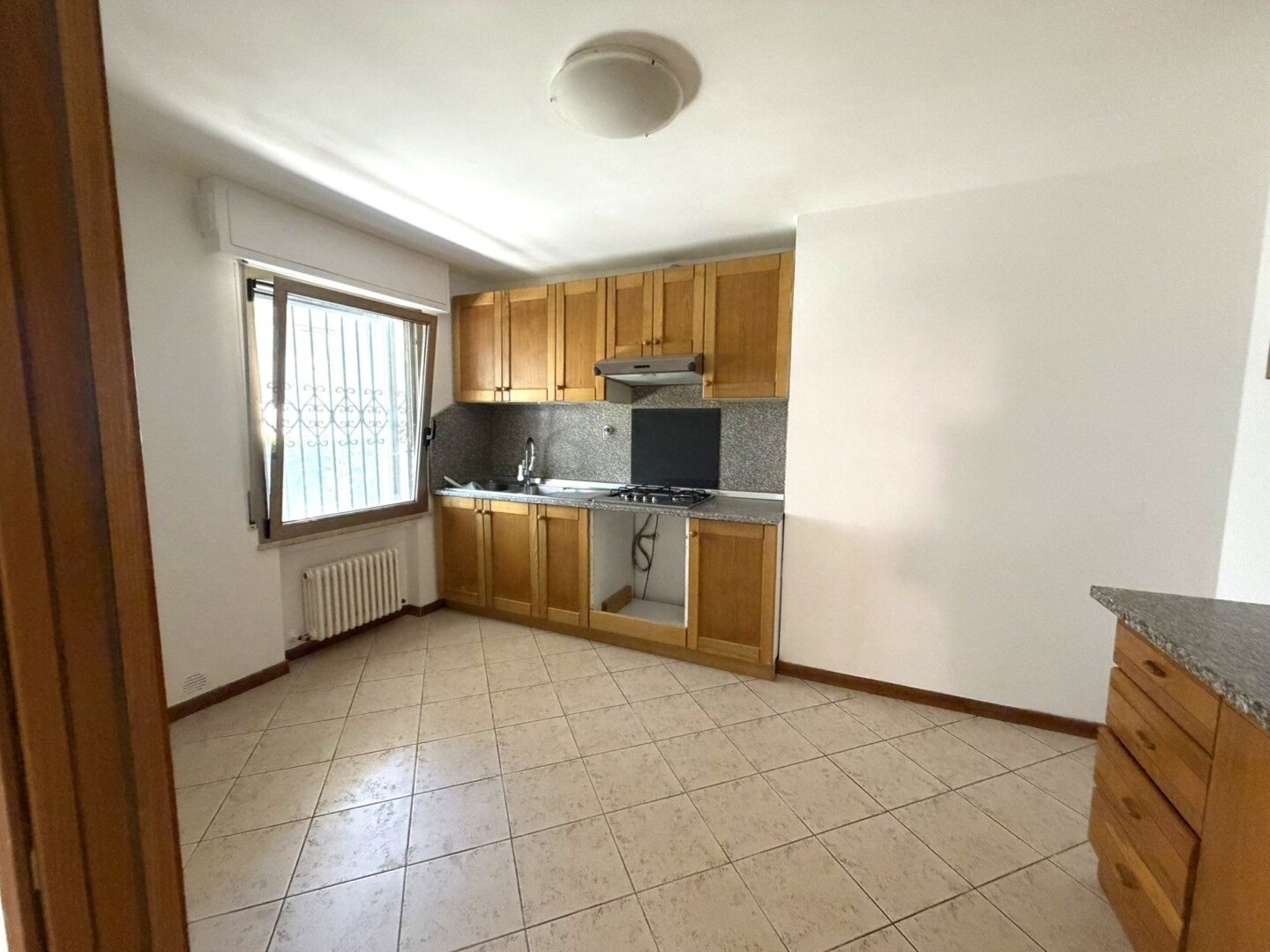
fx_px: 514
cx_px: 635
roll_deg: -0.8
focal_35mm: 14
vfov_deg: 85.7
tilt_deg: -5.2
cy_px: 476
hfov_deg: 102.1
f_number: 2.2
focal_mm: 2.22
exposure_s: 1/60
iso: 400
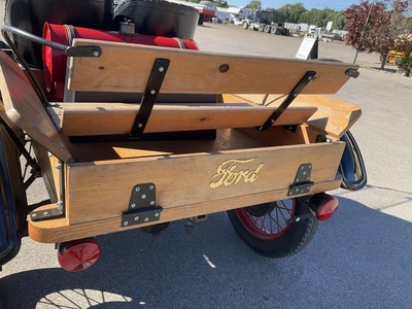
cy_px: 154
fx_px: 345
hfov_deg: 61.7
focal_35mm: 29
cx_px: 206
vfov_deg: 48.2
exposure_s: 1/674
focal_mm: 3
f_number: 1.8
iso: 25
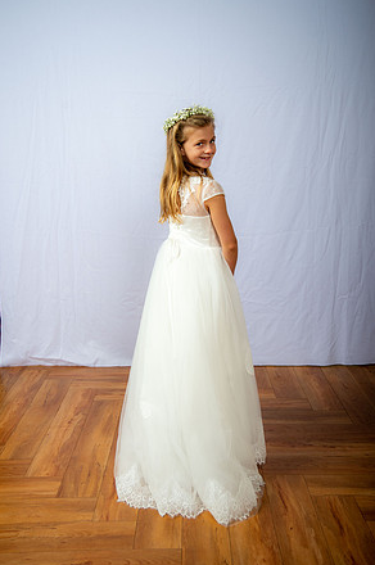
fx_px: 674
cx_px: 191
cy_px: 282
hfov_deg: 31.1
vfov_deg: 45.5
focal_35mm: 43
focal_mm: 42
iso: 250
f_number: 6.3
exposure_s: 1/200
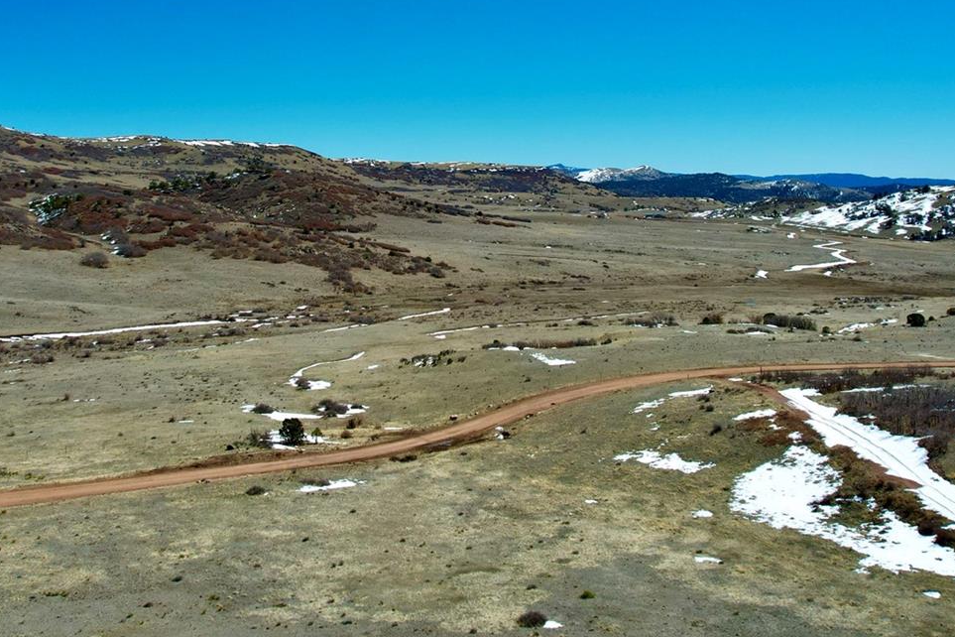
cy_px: 173
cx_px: 448
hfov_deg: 51.9
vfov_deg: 35.3
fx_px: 981
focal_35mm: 37
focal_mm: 8.38
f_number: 2.8
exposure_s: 1/3200
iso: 130
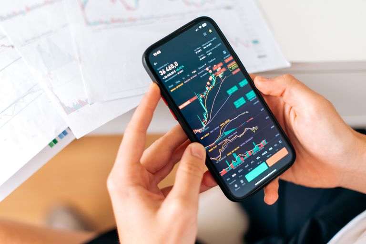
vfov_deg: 27.0
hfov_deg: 39.6
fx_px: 508
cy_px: 122
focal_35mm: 50
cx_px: 183
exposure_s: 1/160
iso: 1000
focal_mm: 50
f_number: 2
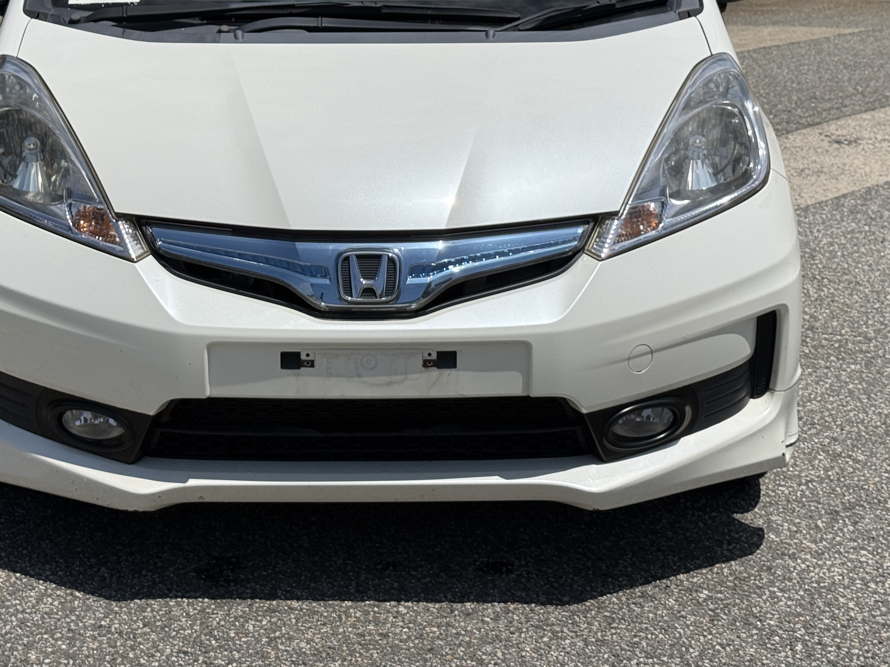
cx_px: 359
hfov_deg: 25.6
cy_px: 150
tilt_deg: -10.6
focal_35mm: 76
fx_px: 1954
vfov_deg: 19.2
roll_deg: -1.2
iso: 50
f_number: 1.78
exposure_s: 1/11364
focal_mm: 6.76
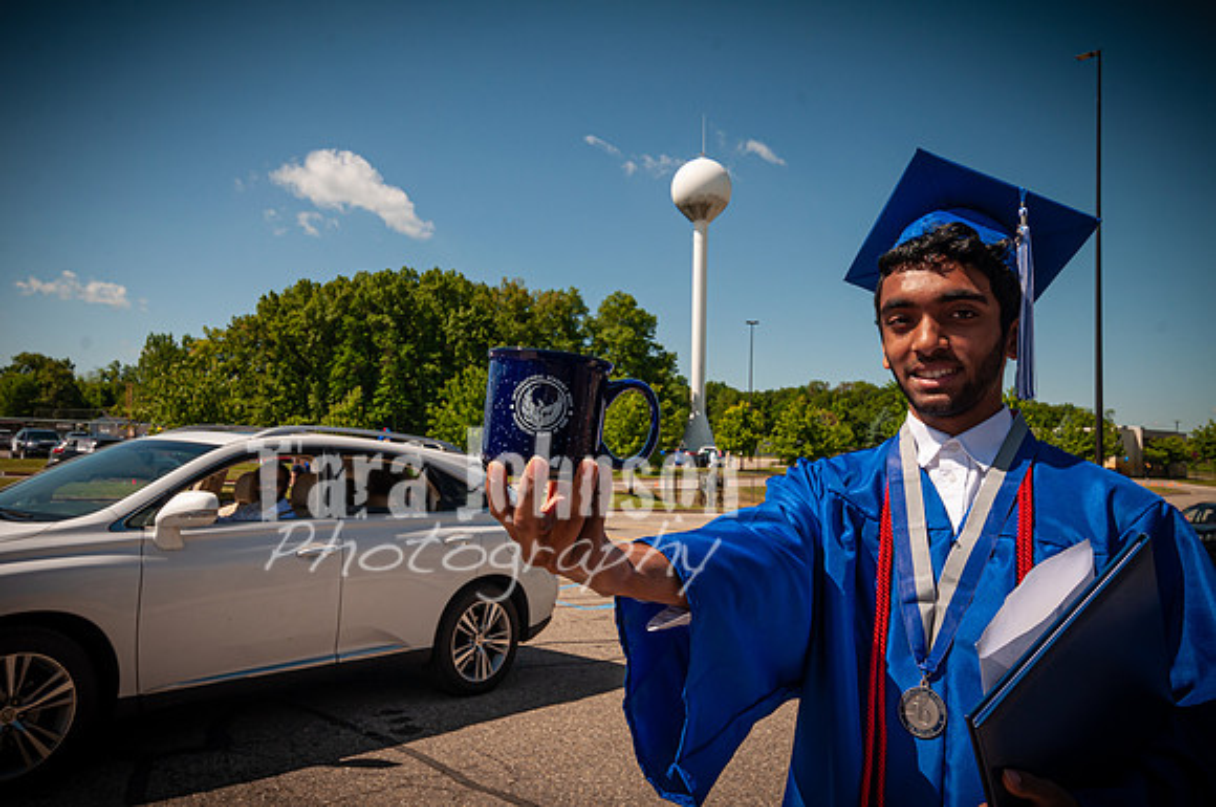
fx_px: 911
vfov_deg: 47.8
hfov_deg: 67.5
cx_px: 608
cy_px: 404
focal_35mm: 27
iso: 200
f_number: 10
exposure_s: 1/400
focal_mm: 18
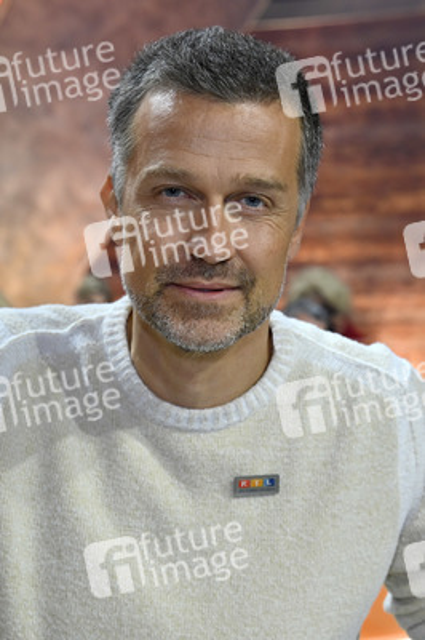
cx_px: 212
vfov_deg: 47.4
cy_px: 320
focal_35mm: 41
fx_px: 727
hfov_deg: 32.6
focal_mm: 41
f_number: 4
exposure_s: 1/200
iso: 1000
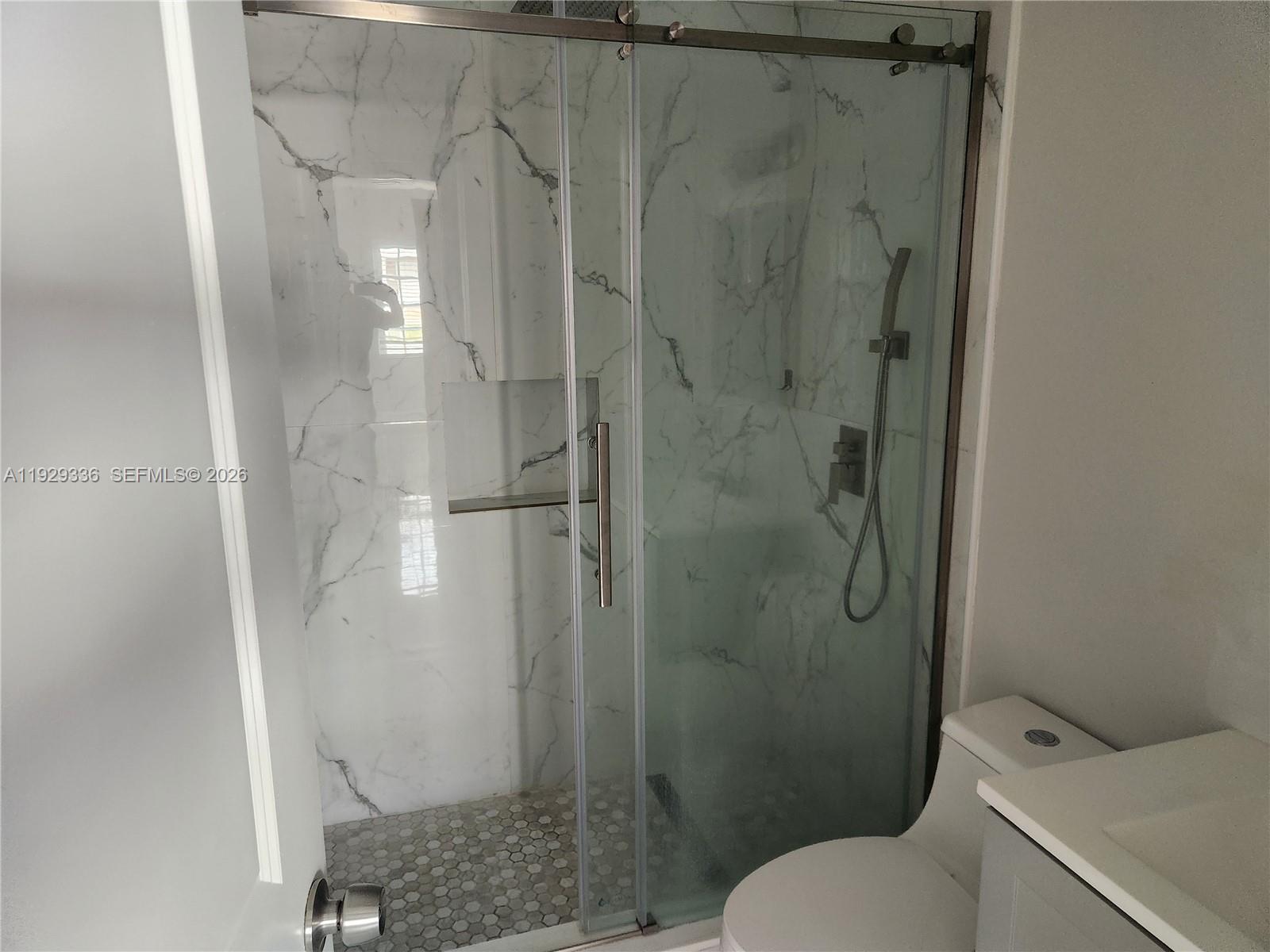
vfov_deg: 58.9
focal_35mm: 23
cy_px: 476
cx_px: 635
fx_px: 844
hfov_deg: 73.9
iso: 640
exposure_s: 1/120
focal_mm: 5.4
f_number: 1.8
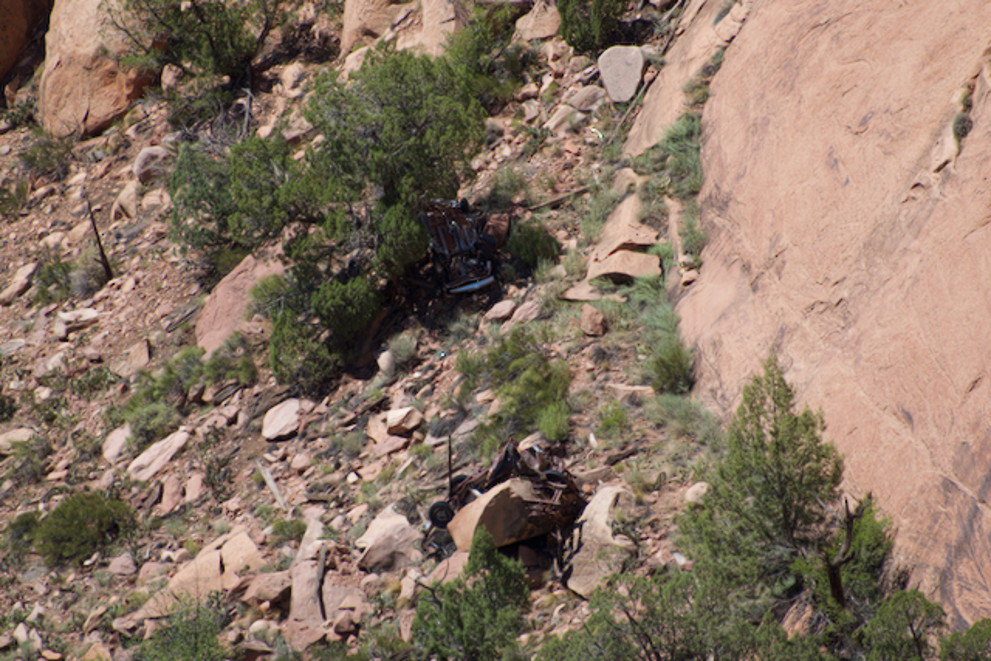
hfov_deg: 4.6
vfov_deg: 3.1
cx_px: 496
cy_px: 330
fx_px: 12390
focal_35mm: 450
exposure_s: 1/2000
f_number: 5.6
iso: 400
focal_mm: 300
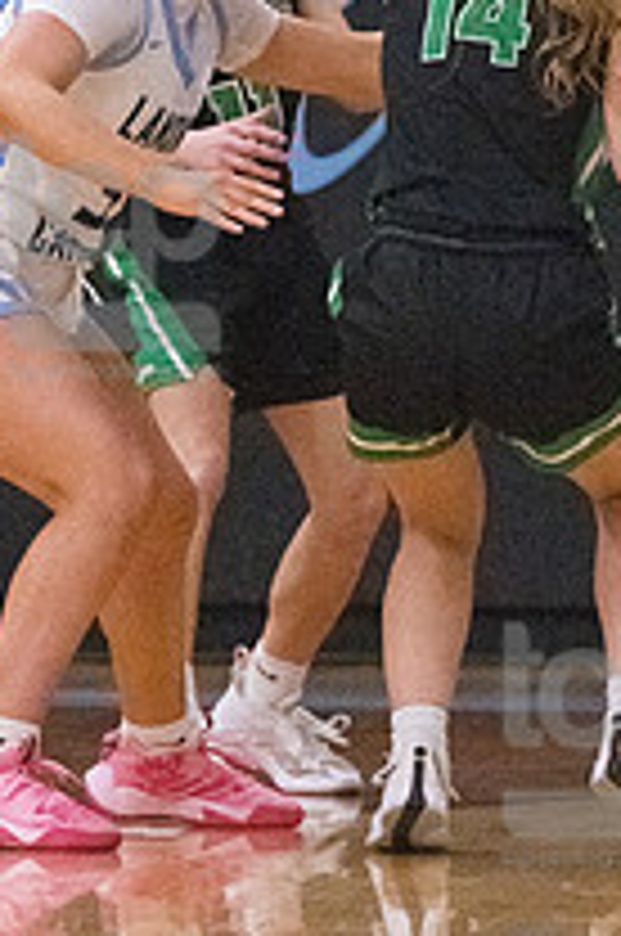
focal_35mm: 648
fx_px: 16822
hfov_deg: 2.1
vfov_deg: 3.2
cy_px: 256
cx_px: 115
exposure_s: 1/1600
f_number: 4.5
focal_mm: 200
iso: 10000
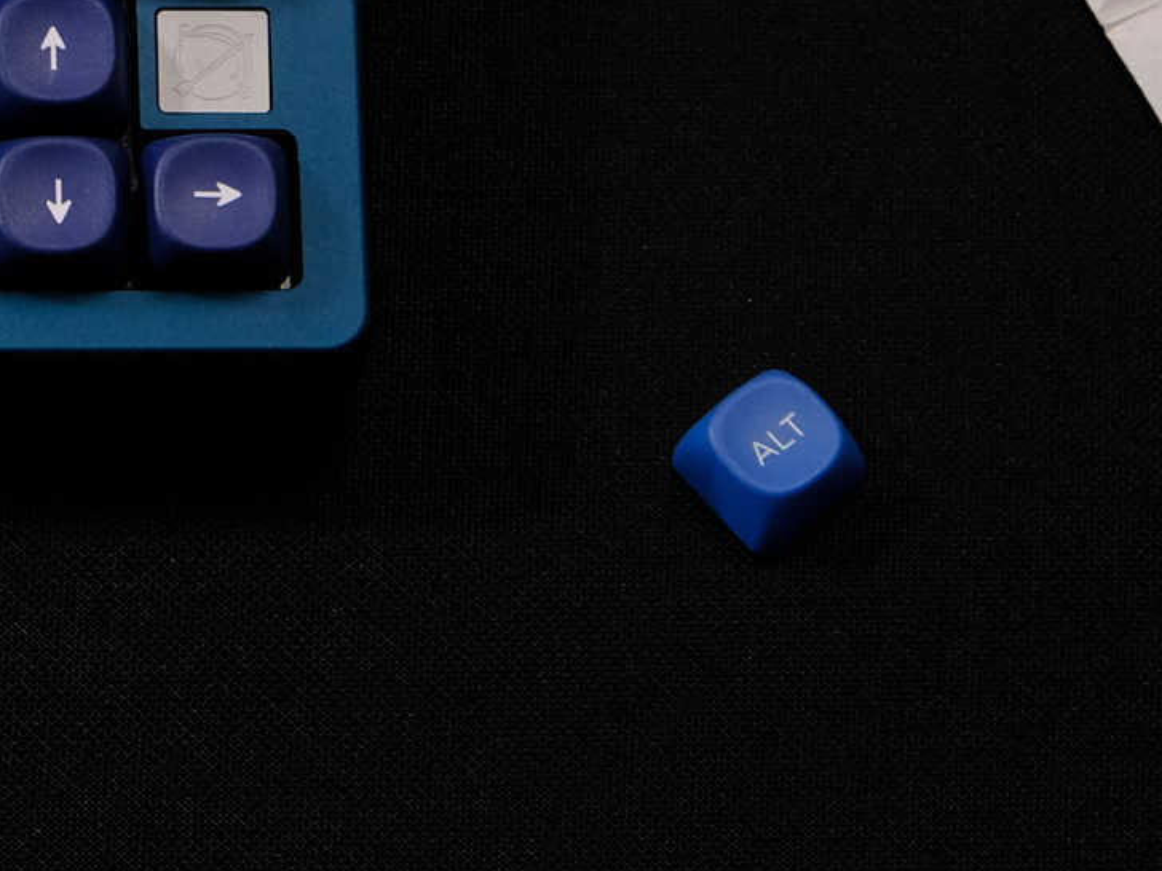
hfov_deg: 6.5
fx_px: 10104
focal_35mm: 301
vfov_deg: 4.9
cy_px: -196
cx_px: -824
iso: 500
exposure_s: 1/60
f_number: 7.1
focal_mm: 50.5
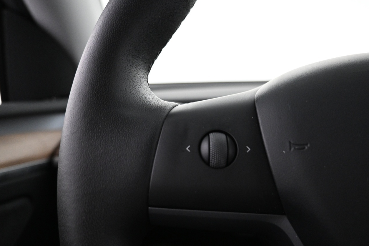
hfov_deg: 60.2
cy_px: 150
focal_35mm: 31
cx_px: 199
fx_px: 318
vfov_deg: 42.1
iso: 1600
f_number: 3.5
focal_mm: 16
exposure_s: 1/25
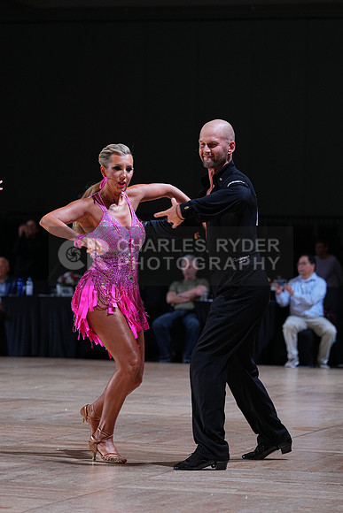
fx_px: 1928
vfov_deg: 15.2
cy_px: 256
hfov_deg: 10.2
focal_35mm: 135
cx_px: 172
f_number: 4
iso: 1250
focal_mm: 135
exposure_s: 1/500
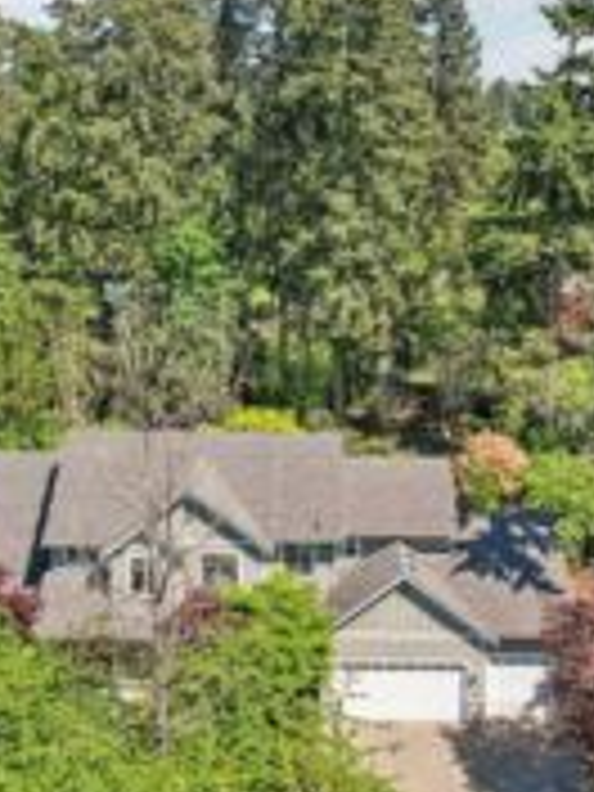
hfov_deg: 30.3
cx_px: 288
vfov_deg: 39.3
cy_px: 277
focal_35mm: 48
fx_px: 1098
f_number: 2.8
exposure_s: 1/1250
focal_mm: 8.4
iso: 100
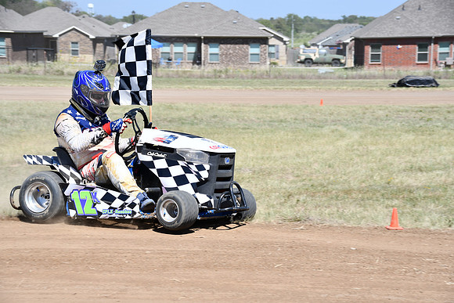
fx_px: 1173
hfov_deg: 21.9
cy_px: 152
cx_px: 227
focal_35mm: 93
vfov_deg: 14.7
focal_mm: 62
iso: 100
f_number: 8
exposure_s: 1/250
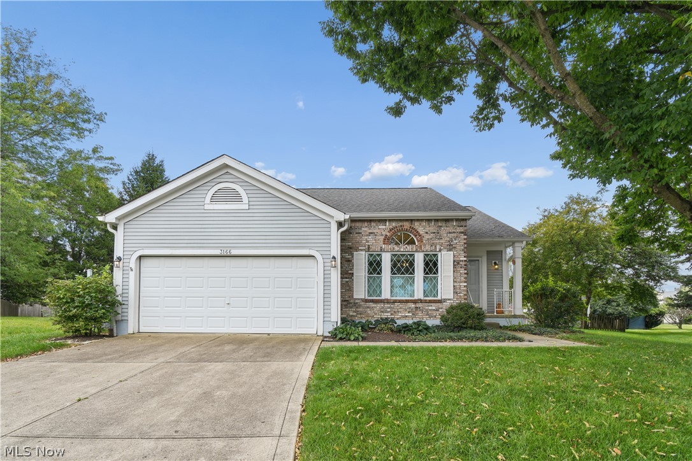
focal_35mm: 15
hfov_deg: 100.4
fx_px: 288
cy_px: 230
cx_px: 346
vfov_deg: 77.3
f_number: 7.1
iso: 50
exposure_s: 1/50
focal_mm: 10
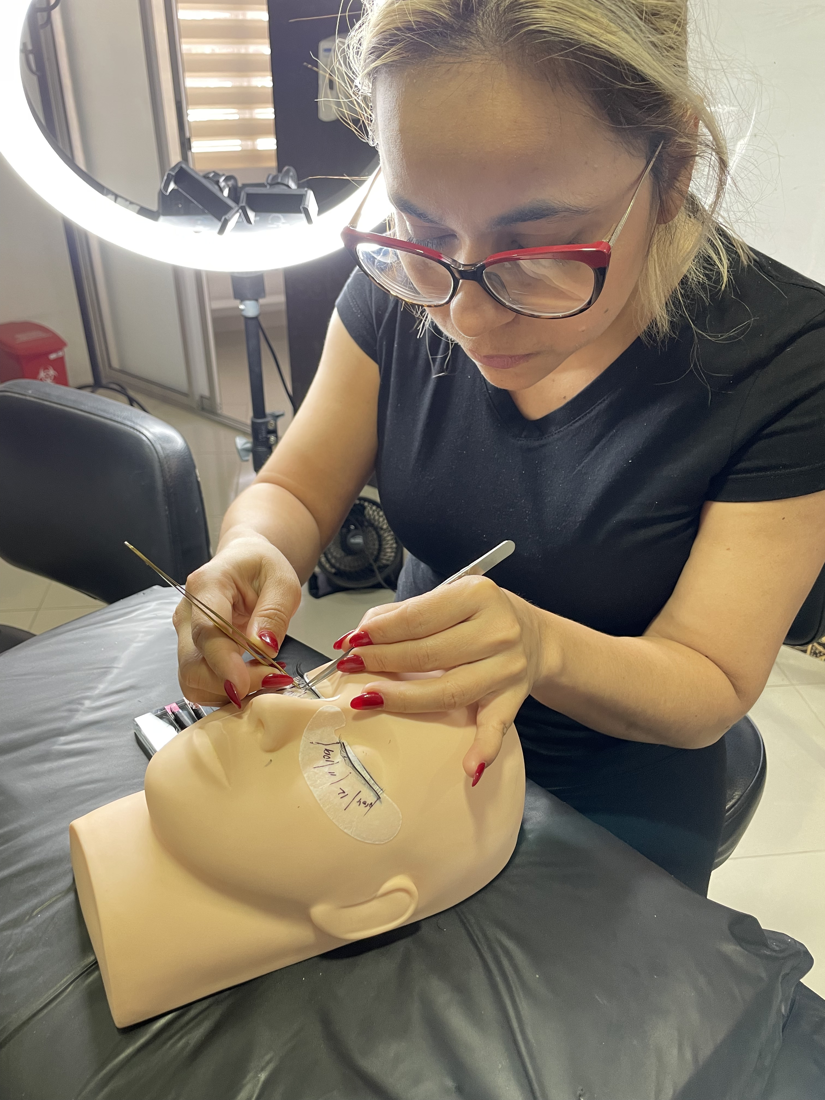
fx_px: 826
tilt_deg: -31.5
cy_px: 550
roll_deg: -0.8
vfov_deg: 67.3
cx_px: 412
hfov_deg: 53.1
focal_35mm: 26
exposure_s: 1/60
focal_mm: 4.2
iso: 160
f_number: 1.6
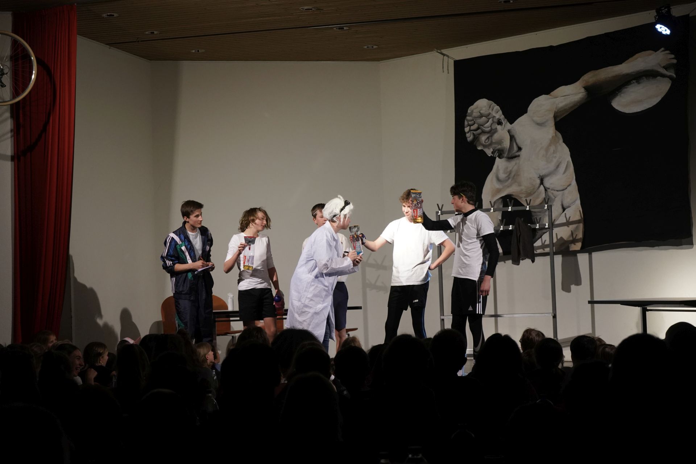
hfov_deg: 28.8
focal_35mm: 70
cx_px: 348
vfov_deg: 19.5
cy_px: 232
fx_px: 1353
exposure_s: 1/200
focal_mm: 70
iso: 3200
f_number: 5.6
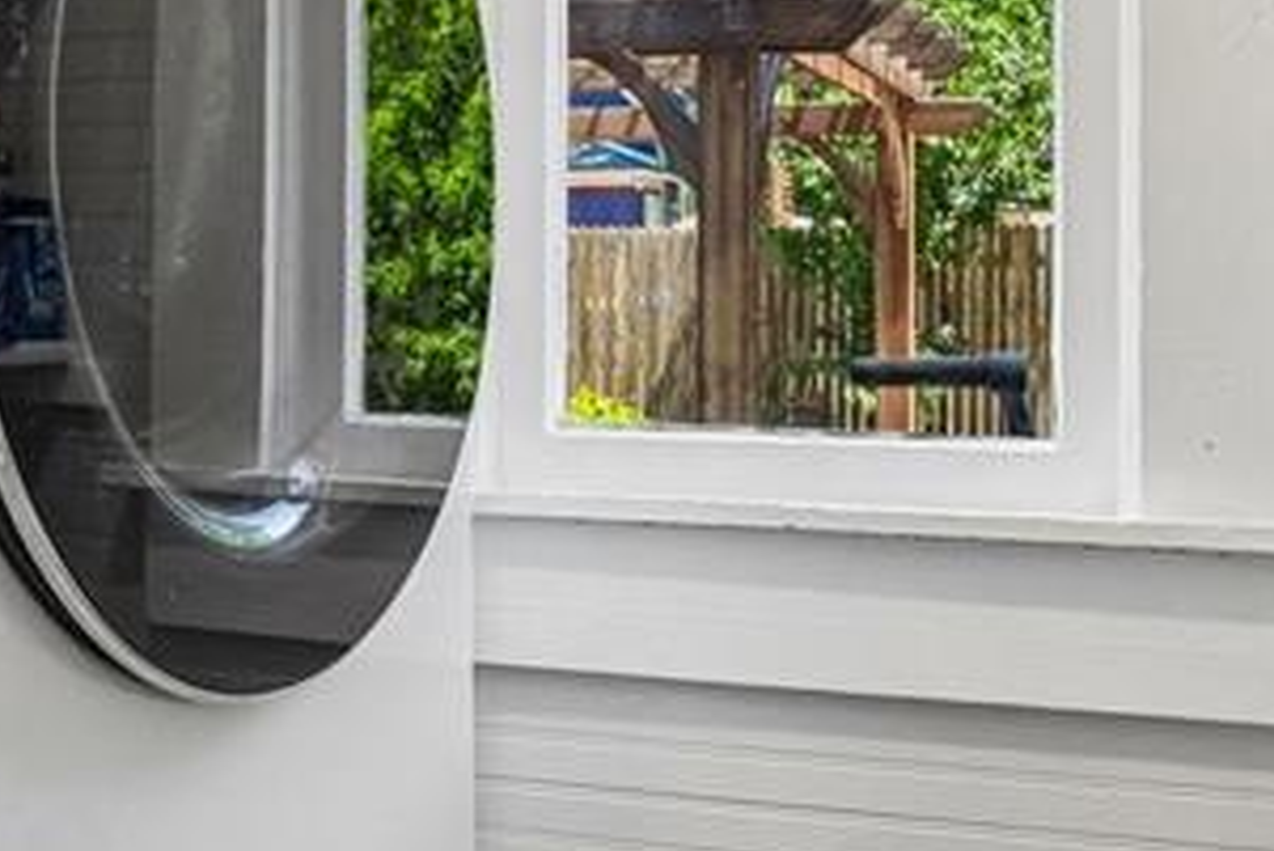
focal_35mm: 51
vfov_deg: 26.4
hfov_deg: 38.8
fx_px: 1806
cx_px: 542
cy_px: 318
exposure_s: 1/250
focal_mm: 10
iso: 800
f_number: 8
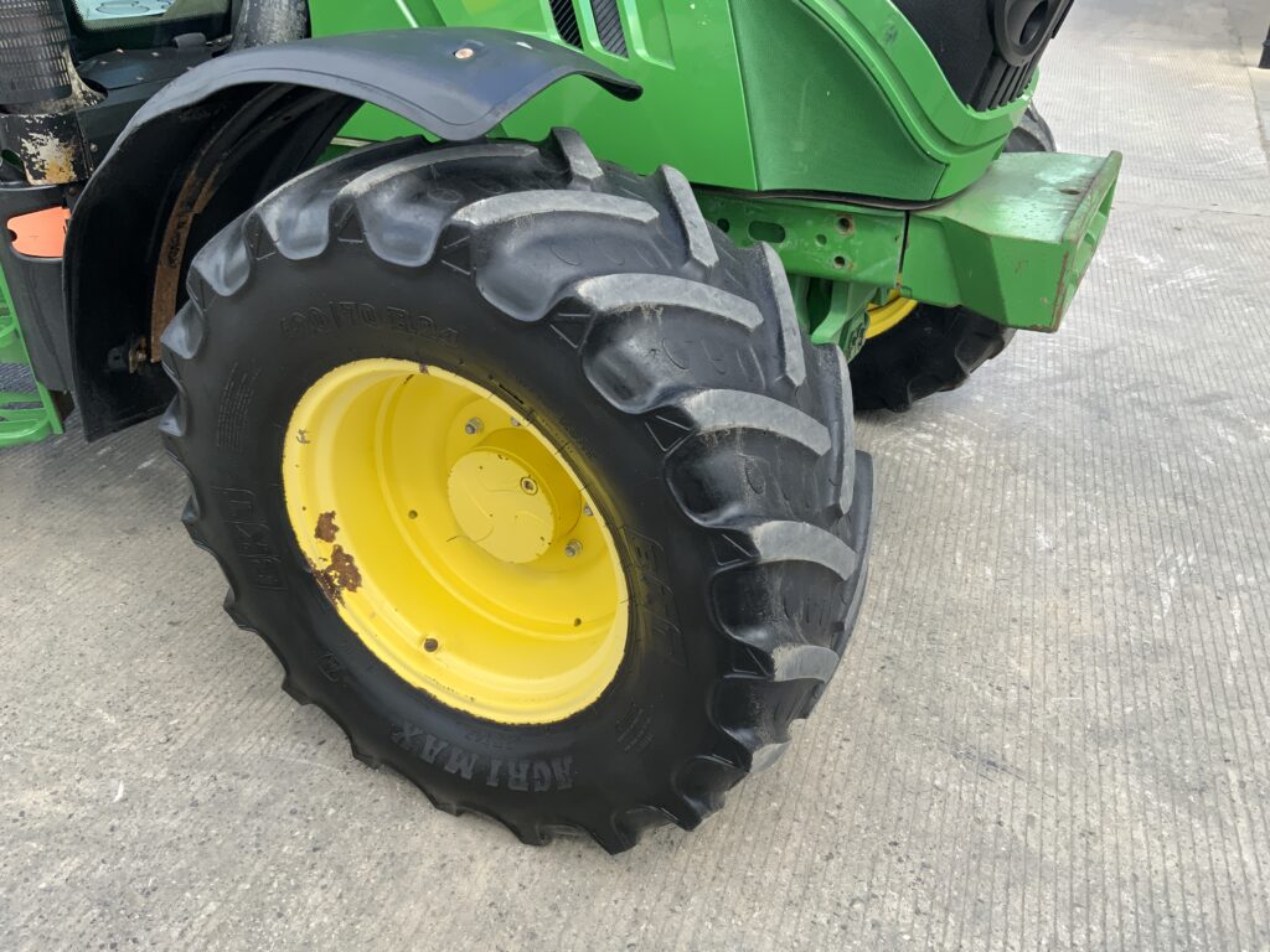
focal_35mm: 29
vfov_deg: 48.2
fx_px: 1064
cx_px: 635
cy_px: 476
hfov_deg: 61.7
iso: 16
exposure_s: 1/400
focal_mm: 3
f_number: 1.8
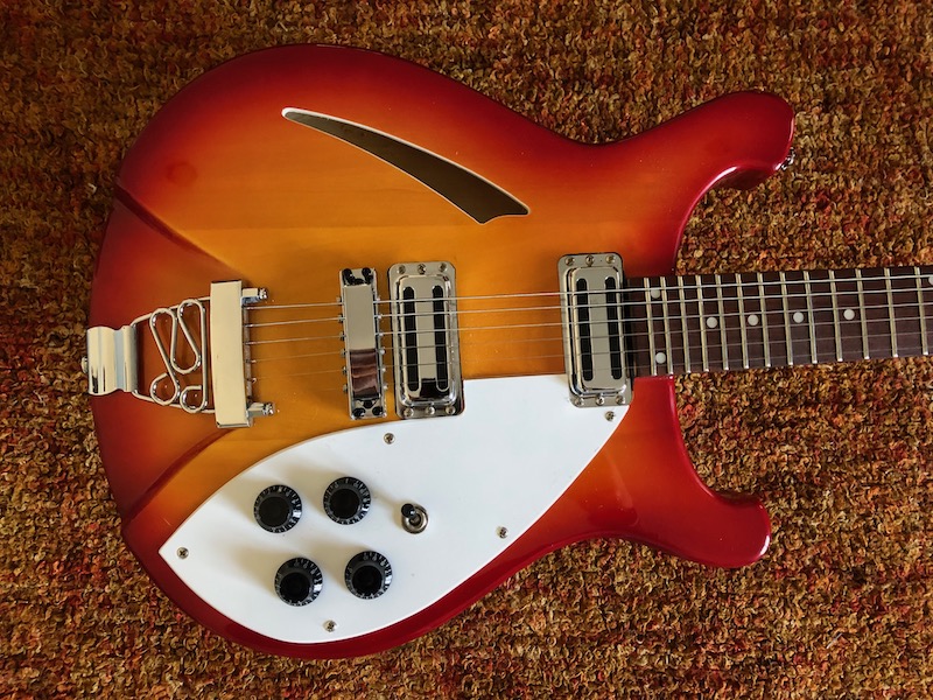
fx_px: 755
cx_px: 466
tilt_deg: -85.8
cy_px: 350
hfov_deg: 63.4
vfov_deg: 49.7
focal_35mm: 28
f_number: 1.8
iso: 100
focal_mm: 3.99
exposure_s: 1/13
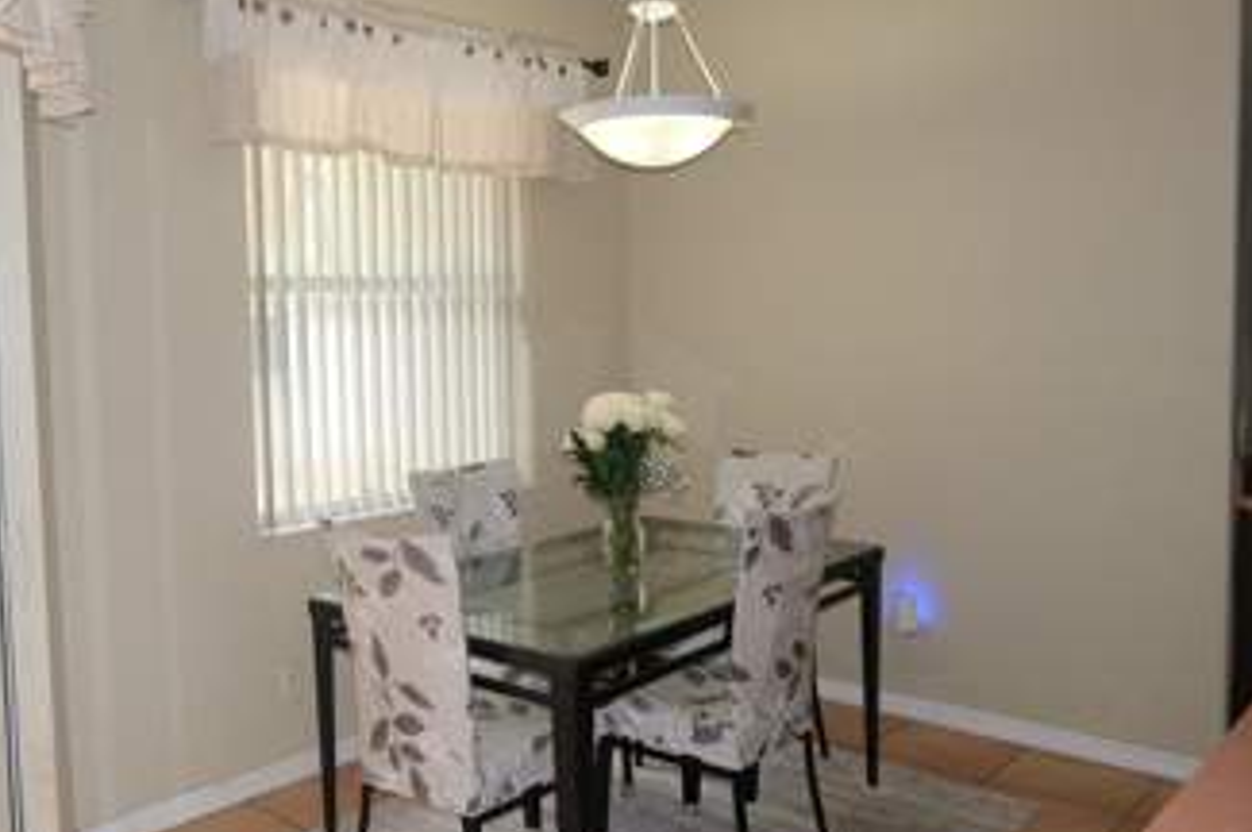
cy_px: 395
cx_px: 485
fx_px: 1181
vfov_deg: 38.8
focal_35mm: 34
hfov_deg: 55.3
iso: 500
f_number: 3.5
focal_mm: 15
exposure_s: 1/100
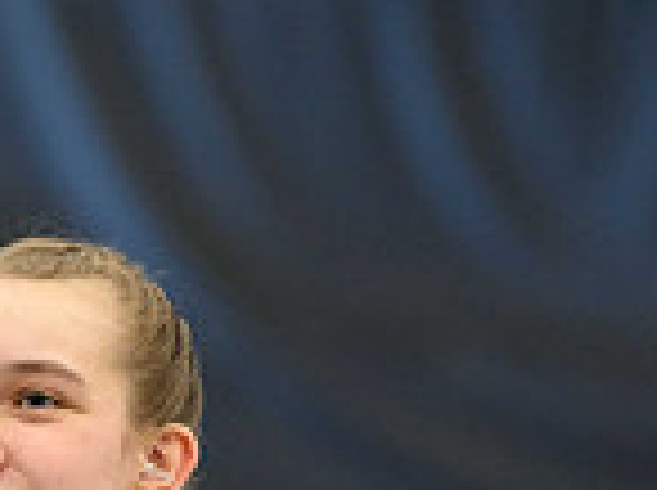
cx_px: 54
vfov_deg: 1.2
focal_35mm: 1188
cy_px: 967
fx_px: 22511
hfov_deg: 1.7
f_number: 5.6
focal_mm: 400
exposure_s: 1/250
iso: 6400
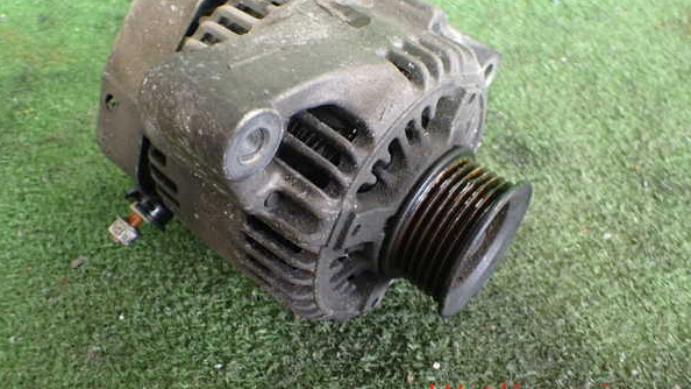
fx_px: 605
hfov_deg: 59.5
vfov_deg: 35.4
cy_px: 148
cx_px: 343
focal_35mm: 33
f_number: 2.3
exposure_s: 1/80
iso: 800
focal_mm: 5.4
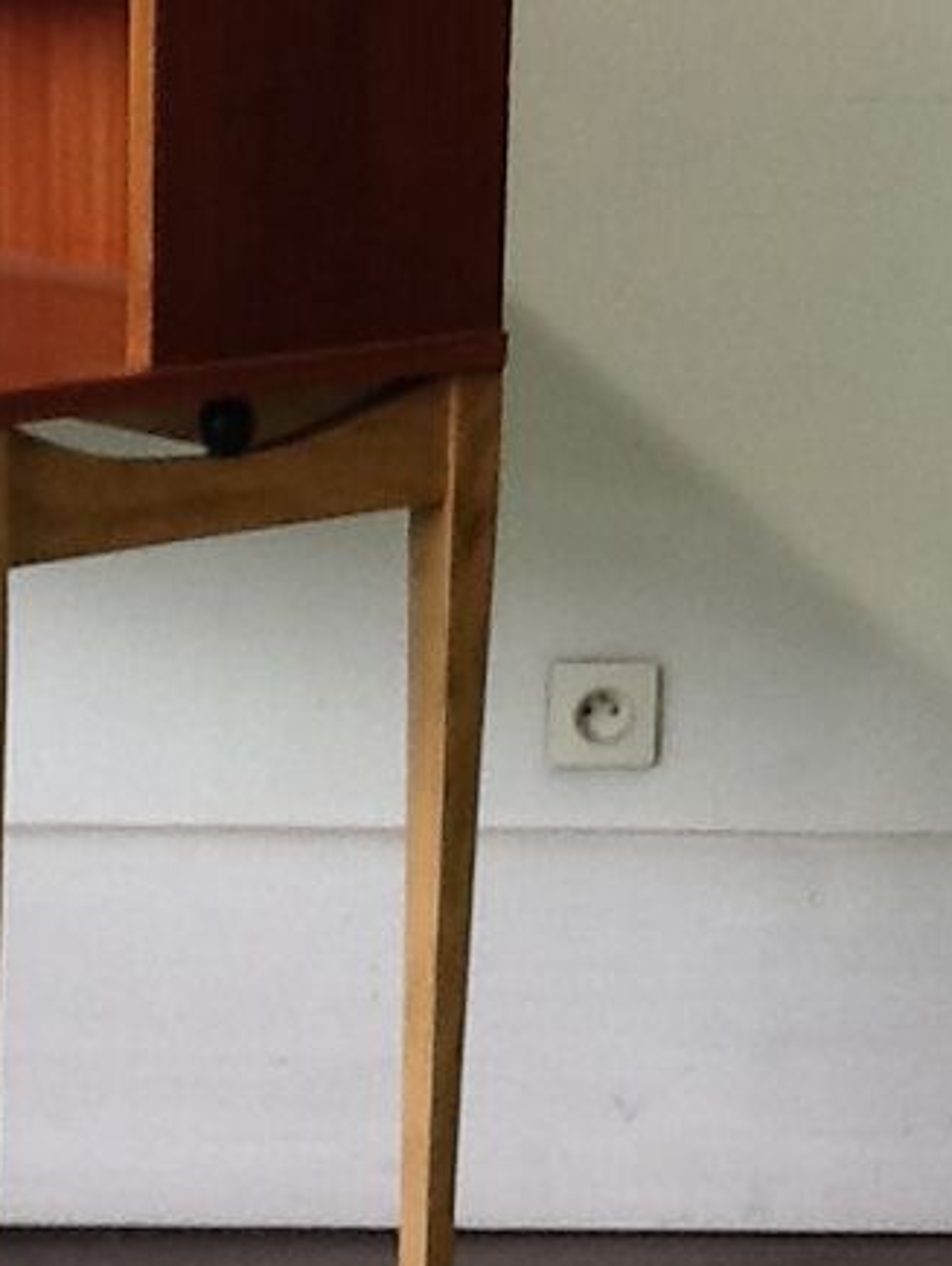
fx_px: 3552
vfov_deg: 20.2
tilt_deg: -14.4
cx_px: 55
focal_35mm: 97
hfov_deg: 15.1
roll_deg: -1.1
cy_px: 745
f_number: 2.4
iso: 50
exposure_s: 1/33
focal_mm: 2.03
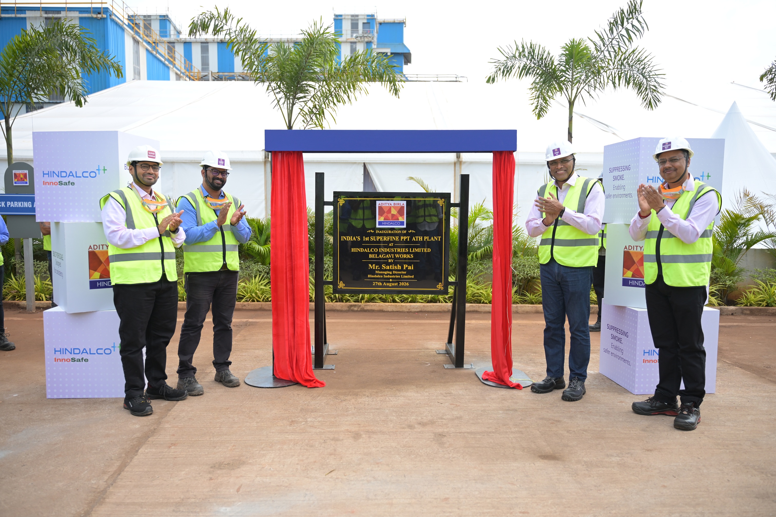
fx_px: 604
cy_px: 258
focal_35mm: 28
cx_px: 388
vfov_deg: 46.4
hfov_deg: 65.5
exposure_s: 1/1250
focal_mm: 28
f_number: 2.8
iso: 250
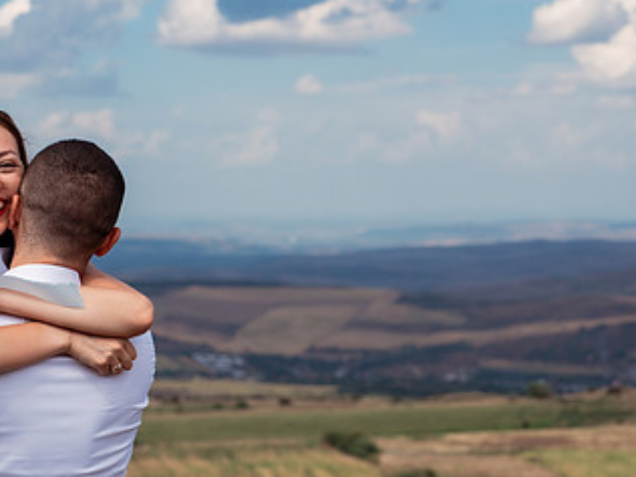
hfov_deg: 16.7
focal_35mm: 118
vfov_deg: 12.5
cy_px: 314
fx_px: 2168
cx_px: 264
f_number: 5
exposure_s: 1/800
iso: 250
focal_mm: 67
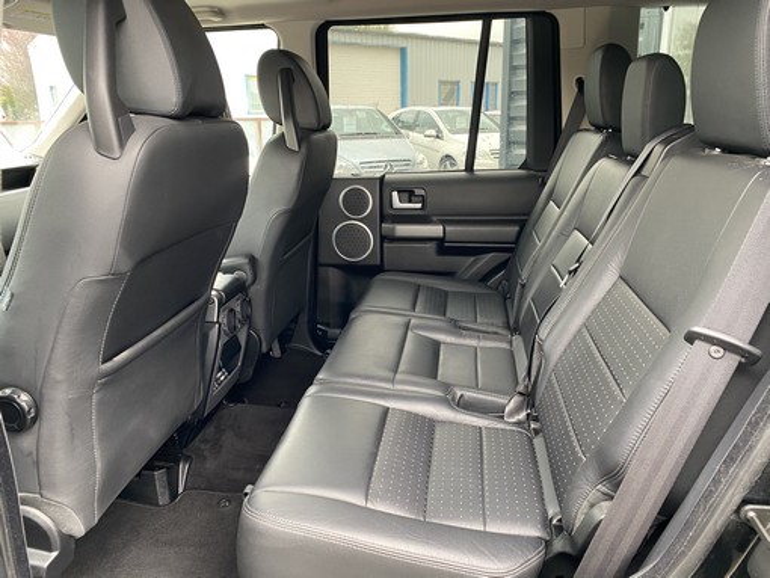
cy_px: 289
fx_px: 579
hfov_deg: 67.3
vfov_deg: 53.1
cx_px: 385
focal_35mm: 26
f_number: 1.8
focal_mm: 4.25
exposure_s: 1/93
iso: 125
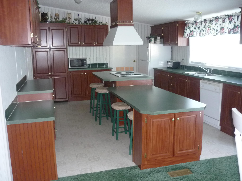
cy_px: 90
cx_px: 121
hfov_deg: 55.4
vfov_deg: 42.9
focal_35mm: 33
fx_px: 231
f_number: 2.8
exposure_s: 1/8
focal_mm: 5.5
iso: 400
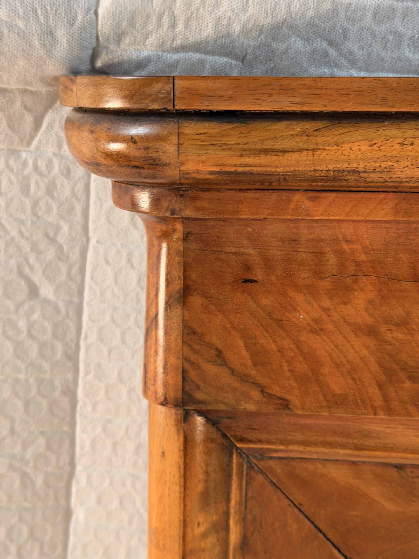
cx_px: 210
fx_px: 775
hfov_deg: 30.3
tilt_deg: -17.6
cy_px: 280
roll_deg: -0.1
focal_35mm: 48
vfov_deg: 39.7
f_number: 1.78
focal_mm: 6.76
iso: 64
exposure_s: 1/50
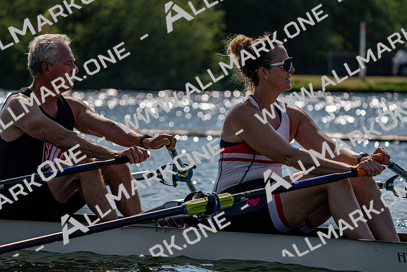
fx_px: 2262
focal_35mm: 200
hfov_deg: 10.3
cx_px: 204
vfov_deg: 6.9
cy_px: 136
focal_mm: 200
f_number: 5.6
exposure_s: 1/1600
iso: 100
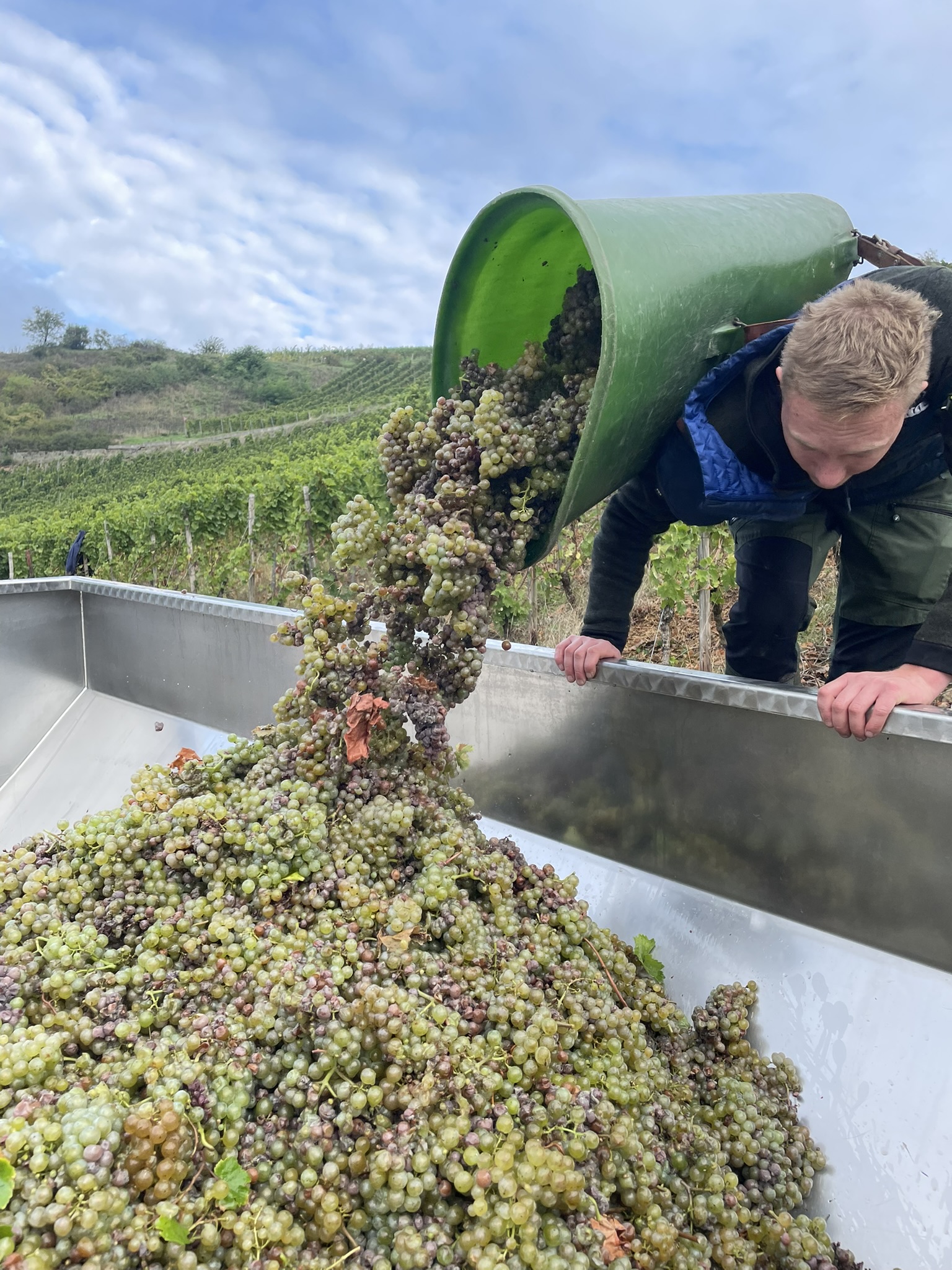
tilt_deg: +0.5
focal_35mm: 26
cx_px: 476
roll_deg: -3.1
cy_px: 635
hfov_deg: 53.1
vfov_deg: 67.3
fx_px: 953
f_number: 1.6
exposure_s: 1/711
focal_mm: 4.2
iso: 32
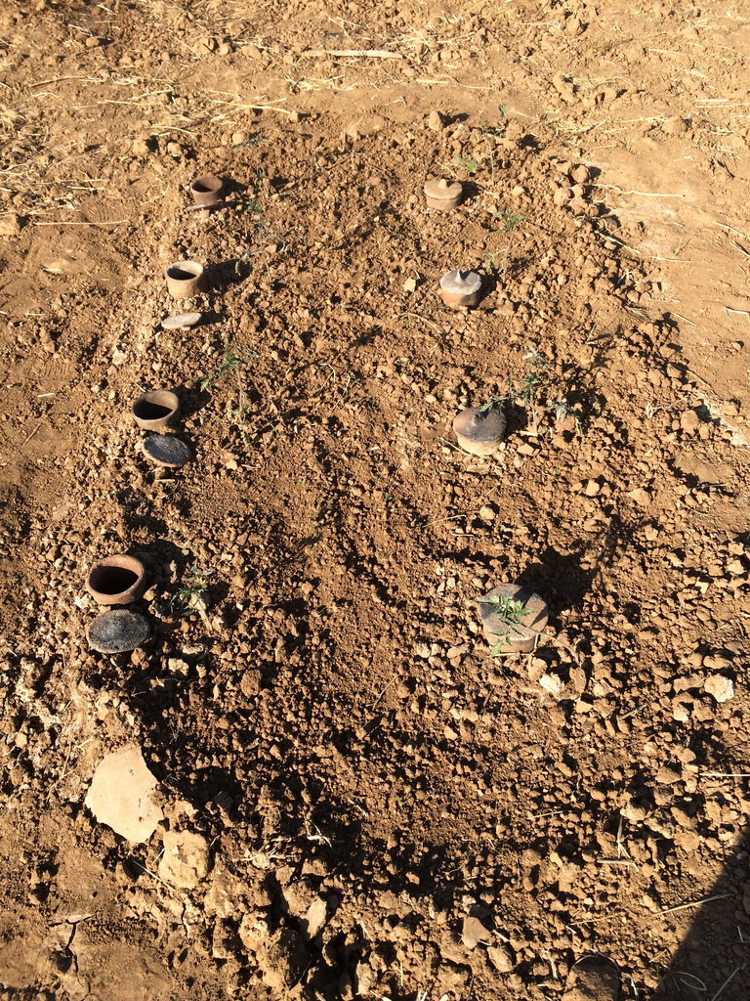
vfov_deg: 60.0
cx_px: 375
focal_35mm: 30
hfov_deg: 46.8
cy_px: 500
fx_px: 867
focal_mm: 4.12
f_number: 2.2
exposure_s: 1/912
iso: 32
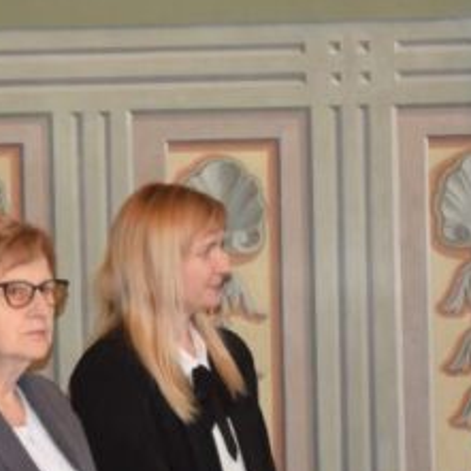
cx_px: 224
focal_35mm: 293
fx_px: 4510
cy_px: 228
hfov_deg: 6.0
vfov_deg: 6.0
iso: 2800
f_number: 5.3
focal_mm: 66
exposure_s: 1/60
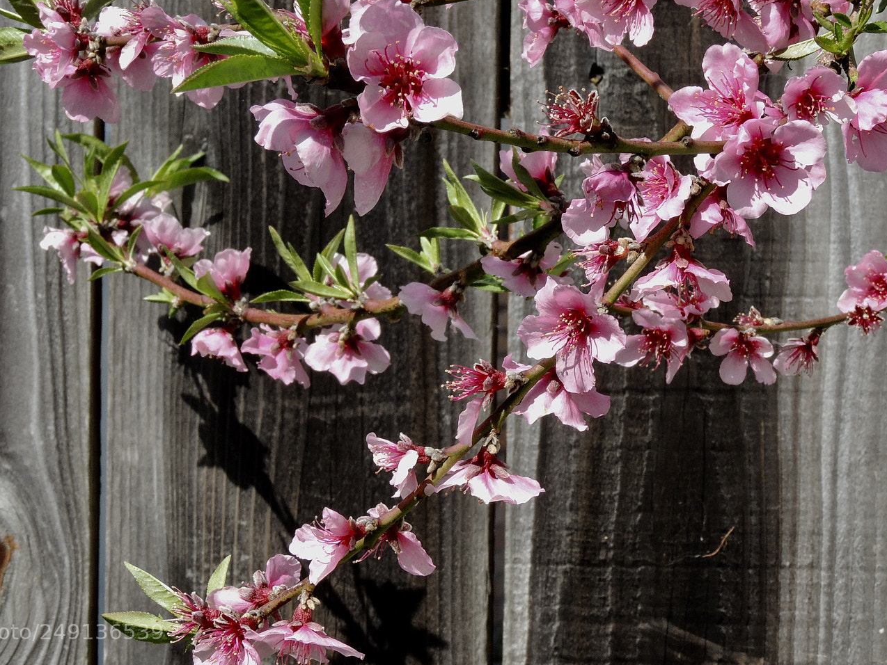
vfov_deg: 13.1
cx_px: 356
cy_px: 269
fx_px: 2896
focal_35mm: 113
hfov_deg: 17.4
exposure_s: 1/160
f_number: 8.1
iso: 100
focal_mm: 16
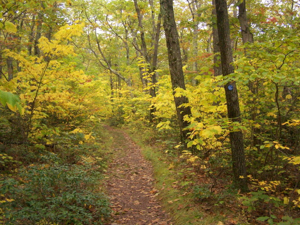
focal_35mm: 41
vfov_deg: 35.1
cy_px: 110
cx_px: 161
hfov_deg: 45.7
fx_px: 355
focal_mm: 6.3
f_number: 2.8
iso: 400
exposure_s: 1/160
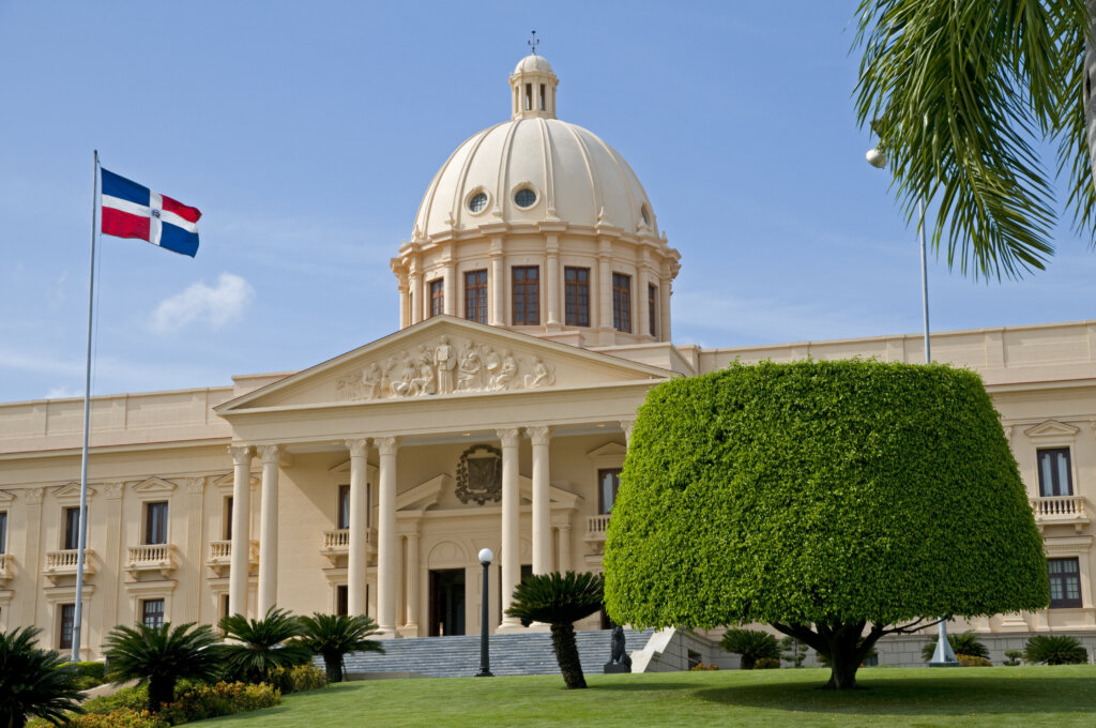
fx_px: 1916
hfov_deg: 31.9
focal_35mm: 63
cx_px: 548
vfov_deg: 21.5
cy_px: 364
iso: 200
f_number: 8
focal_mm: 42
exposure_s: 1/640
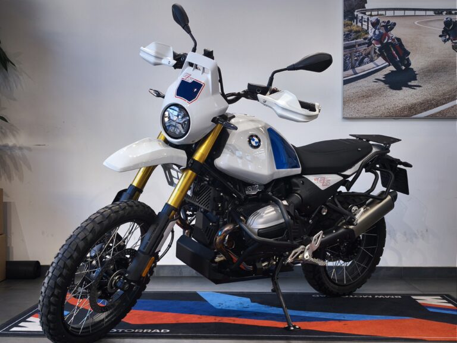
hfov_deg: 44.8
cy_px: 172
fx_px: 554
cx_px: 228
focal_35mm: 42
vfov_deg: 34.3
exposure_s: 1/100
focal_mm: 6.57
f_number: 1.6
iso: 200
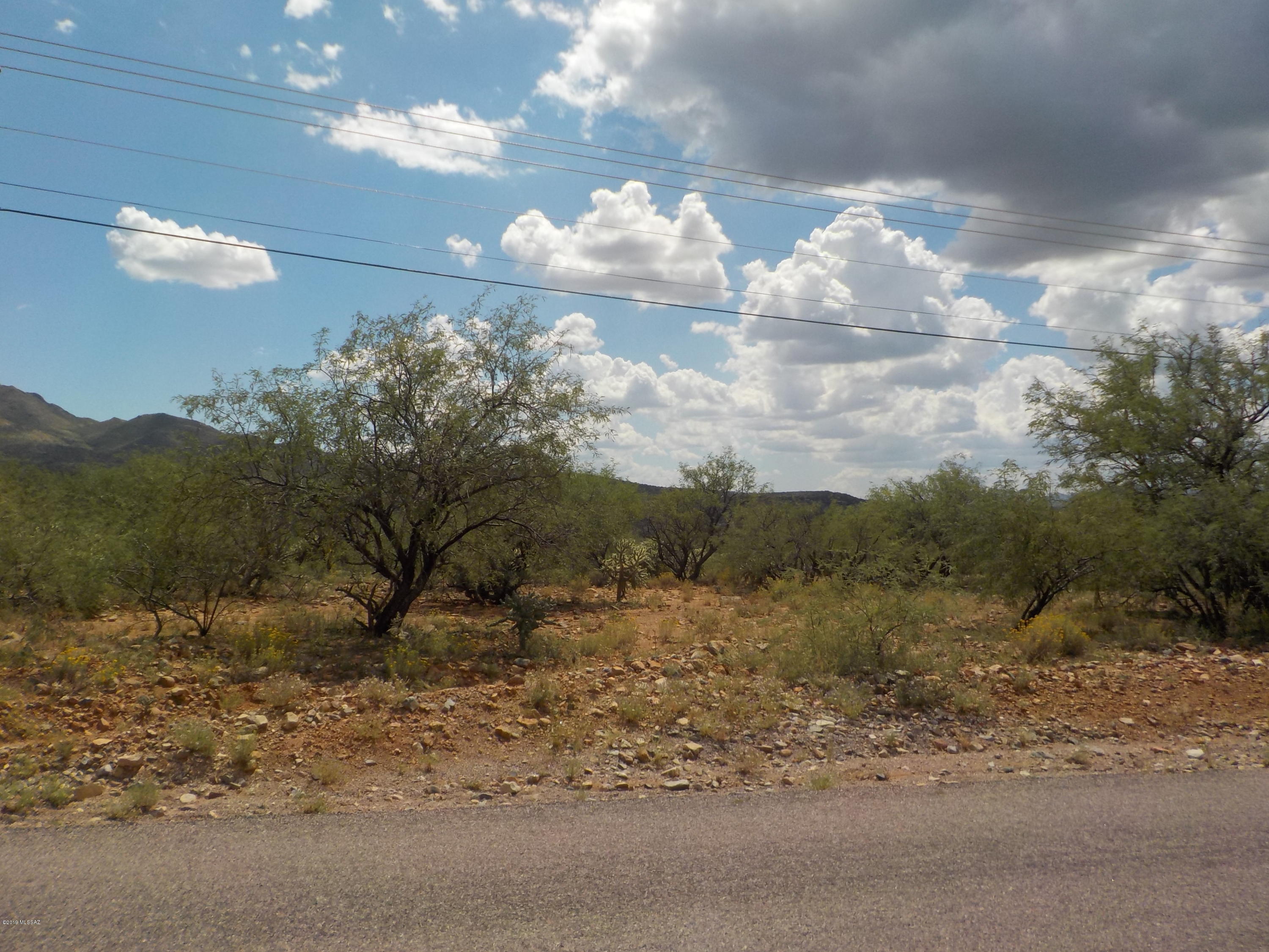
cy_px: 476
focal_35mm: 30
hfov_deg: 60.0
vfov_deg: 46.8
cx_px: 634
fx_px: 1100
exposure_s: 1/640
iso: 125
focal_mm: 4.1
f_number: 6.6
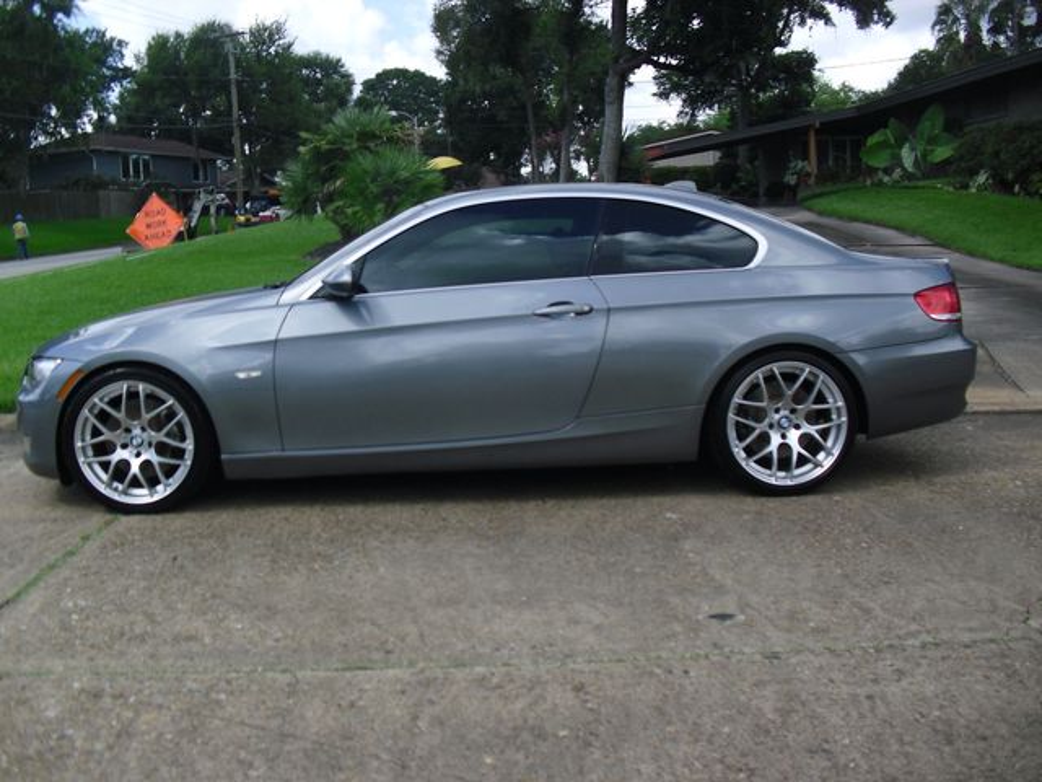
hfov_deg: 51.4
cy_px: 391
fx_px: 1084
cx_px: 521
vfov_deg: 39.7
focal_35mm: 36
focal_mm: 6.3
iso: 100
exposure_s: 1/125
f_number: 7.8
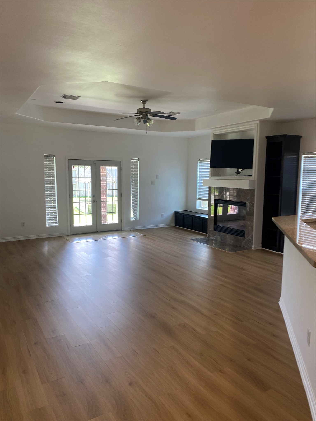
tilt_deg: -5.3
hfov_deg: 53.1
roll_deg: +0.8
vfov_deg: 67.3
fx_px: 316
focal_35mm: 26
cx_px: 158
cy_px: 210
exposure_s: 1/60
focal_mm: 4.25
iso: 64
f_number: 1.8
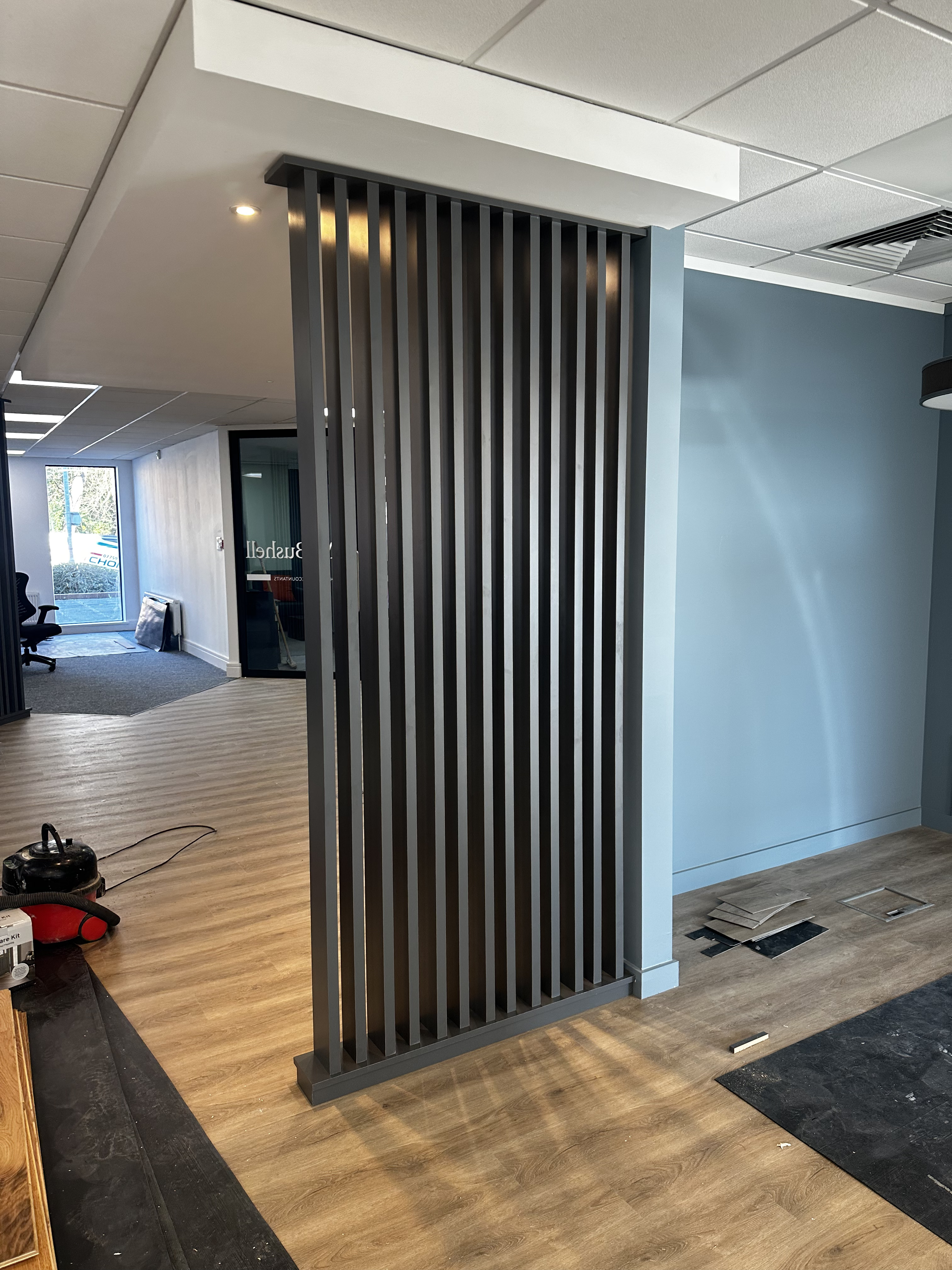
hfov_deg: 56.8
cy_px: 635
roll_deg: +0.1
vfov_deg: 71.6
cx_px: 476
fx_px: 880
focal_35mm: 24
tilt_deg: -6.1
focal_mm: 6.86
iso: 125
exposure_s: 1/100
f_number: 1.78
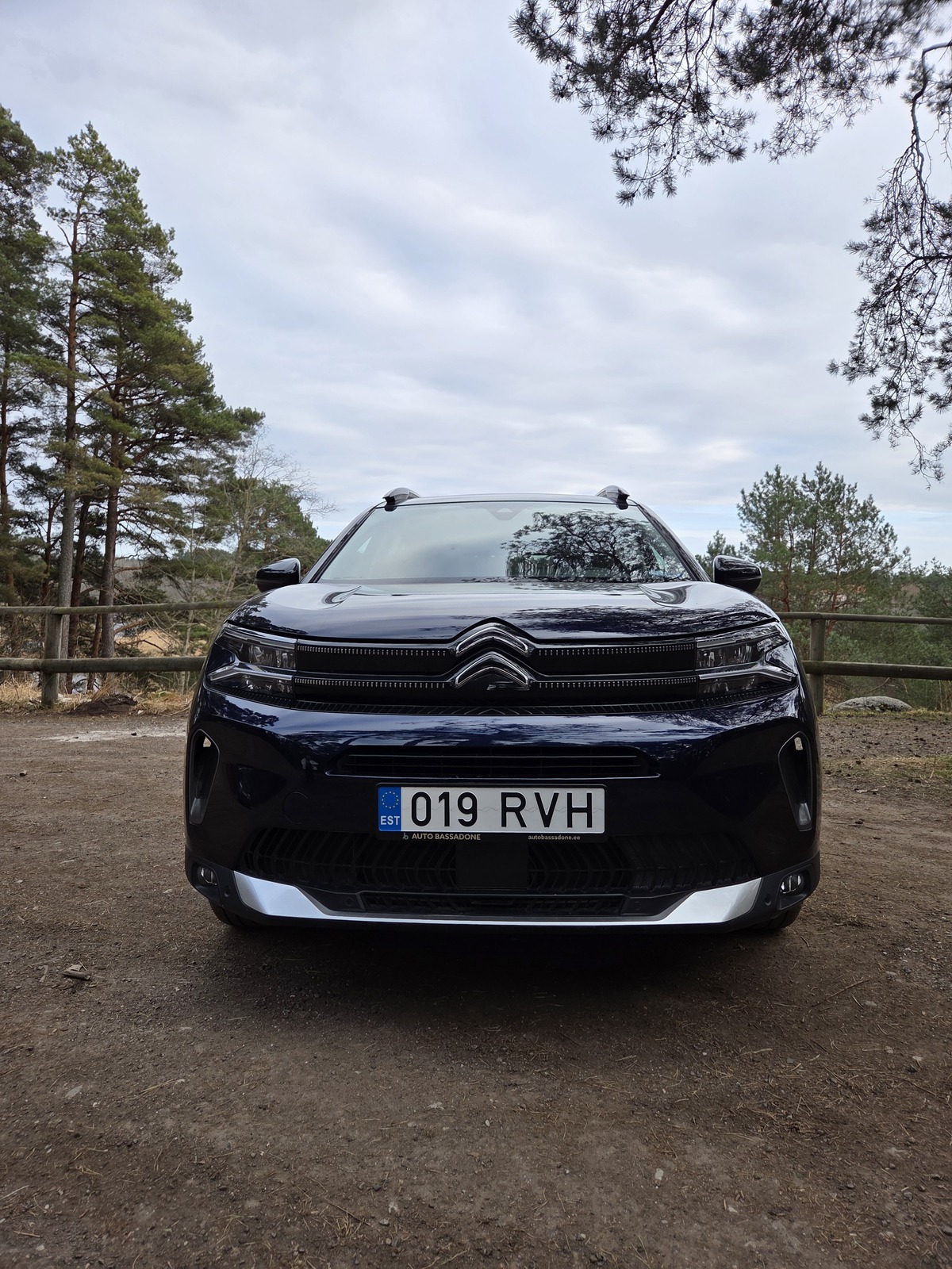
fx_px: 843
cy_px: 634
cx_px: 476
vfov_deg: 73.9
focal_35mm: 23
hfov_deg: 58.9
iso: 80
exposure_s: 1/1563
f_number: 1.8
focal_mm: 5.4
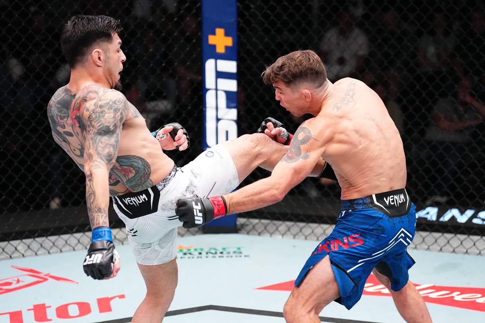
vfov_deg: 15.5
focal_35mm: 88
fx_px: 1185
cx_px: 242
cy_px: 162
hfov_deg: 23.1
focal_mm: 88
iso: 5000
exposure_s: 1/1250
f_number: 2.8
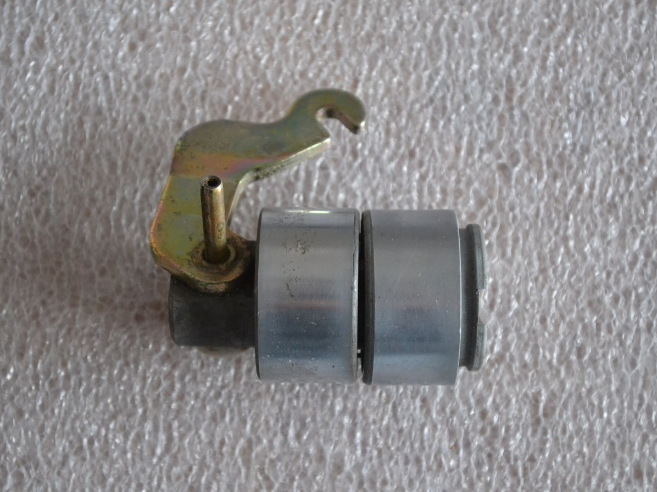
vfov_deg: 16.5
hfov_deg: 21.9
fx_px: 1699
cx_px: 304
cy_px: 246
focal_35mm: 90
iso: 2500
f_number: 5.6
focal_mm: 55
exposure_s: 1/60
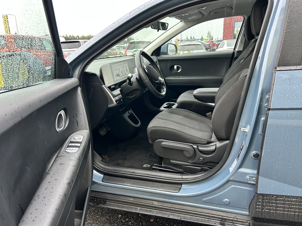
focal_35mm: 26
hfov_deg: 67.3
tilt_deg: -15.4
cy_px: 113
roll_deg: +1.8
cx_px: 151
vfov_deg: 53.1
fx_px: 227
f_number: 1.5
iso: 125
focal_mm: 5.7
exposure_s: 1/95
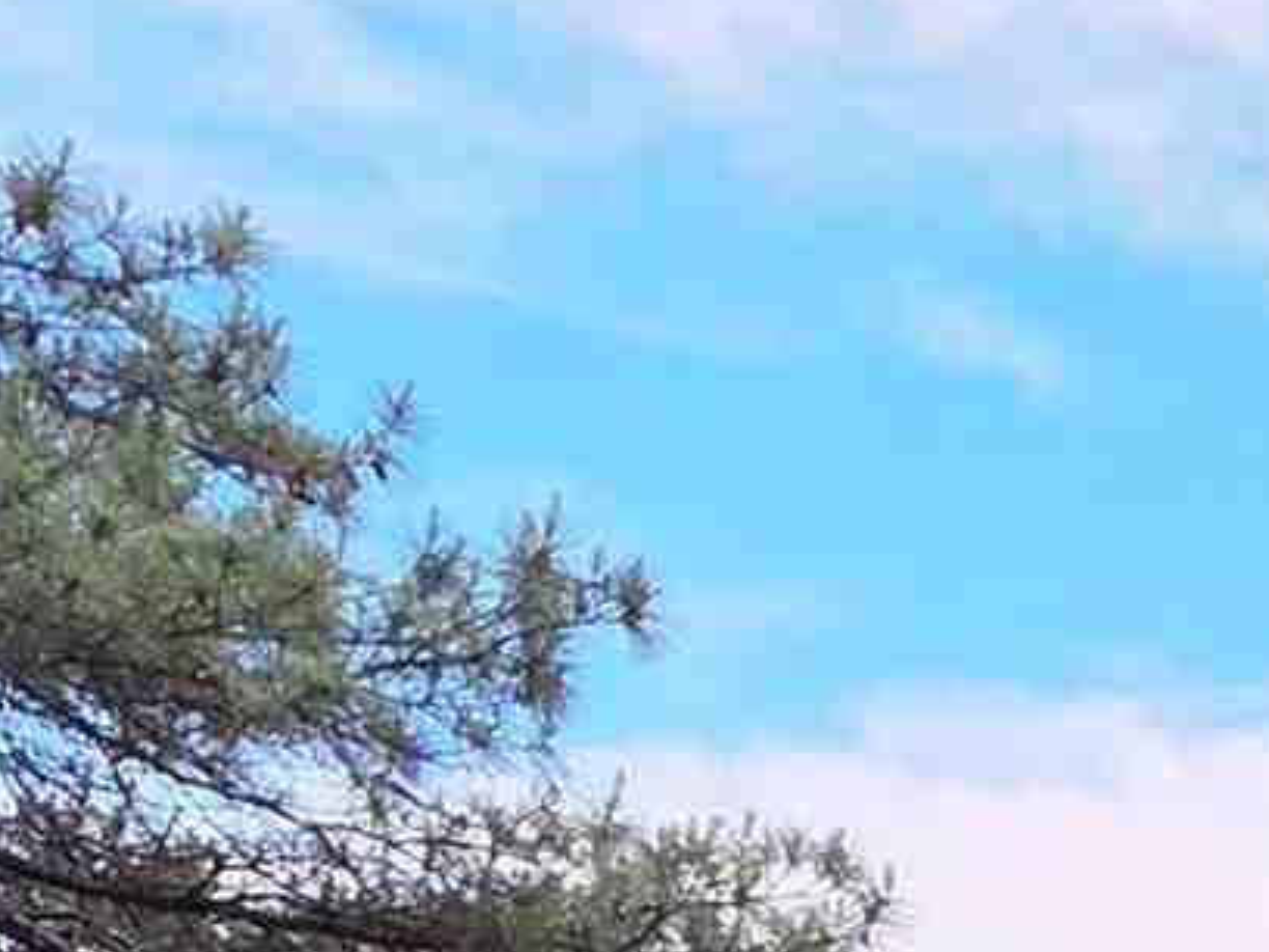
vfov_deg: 12.4
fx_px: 3593
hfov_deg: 16.8
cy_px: 2172
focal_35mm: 98
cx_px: 2258
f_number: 1.9
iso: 32
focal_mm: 2.2
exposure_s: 1/1365
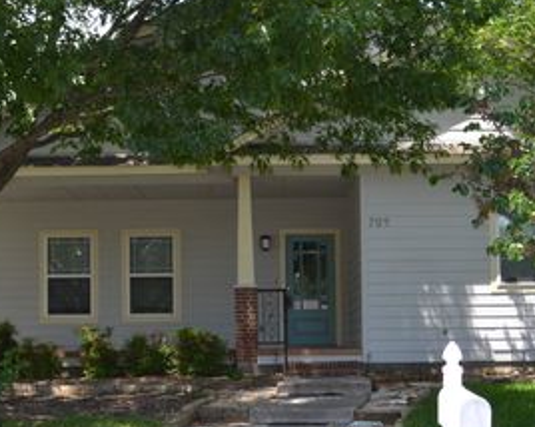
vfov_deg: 24.0
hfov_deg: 30.0
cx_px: 277
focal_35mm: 63
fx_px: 997
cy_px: 306
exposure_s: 1/200
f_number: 5.6
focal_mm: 24
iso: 100
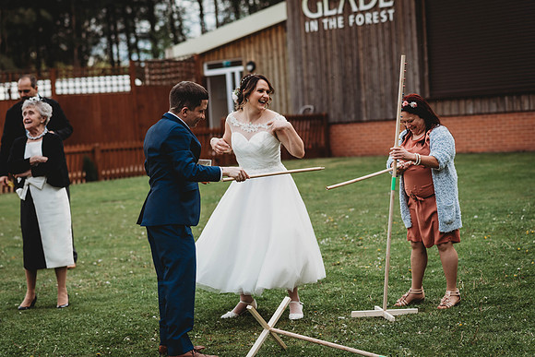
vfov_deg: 16.1
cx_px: 268
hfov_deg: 23.9
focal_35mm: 85
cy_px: 178
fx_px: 1263
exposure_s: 1/1250
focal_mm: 85
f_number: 2.8
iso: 200
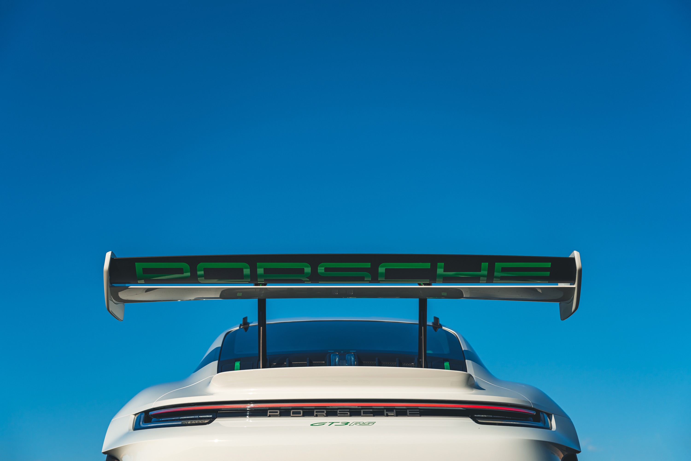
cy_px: 230
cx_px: 346
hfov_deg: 33.4
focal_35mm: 60
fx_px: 1152
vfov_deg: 22.6
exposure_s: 1/1250
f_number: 4
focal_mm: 60
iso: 100
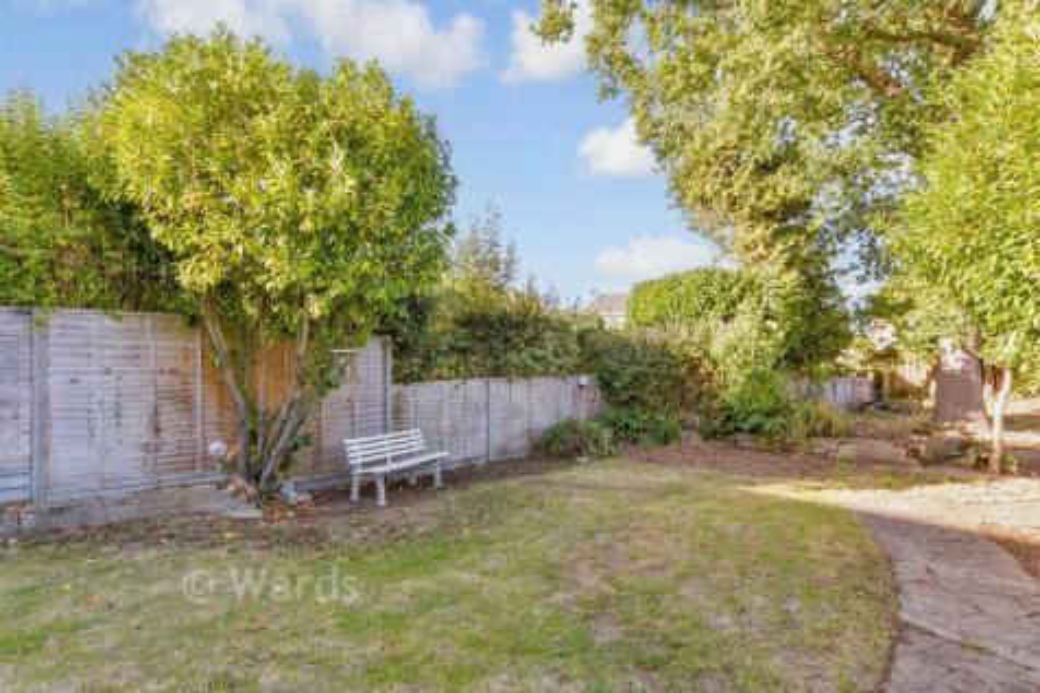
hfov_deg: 100.4
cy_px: 346
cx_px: 520
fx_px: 433
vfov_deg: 77.3
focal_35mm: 15
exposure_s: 1/30
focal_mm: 10
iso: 160
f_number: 8
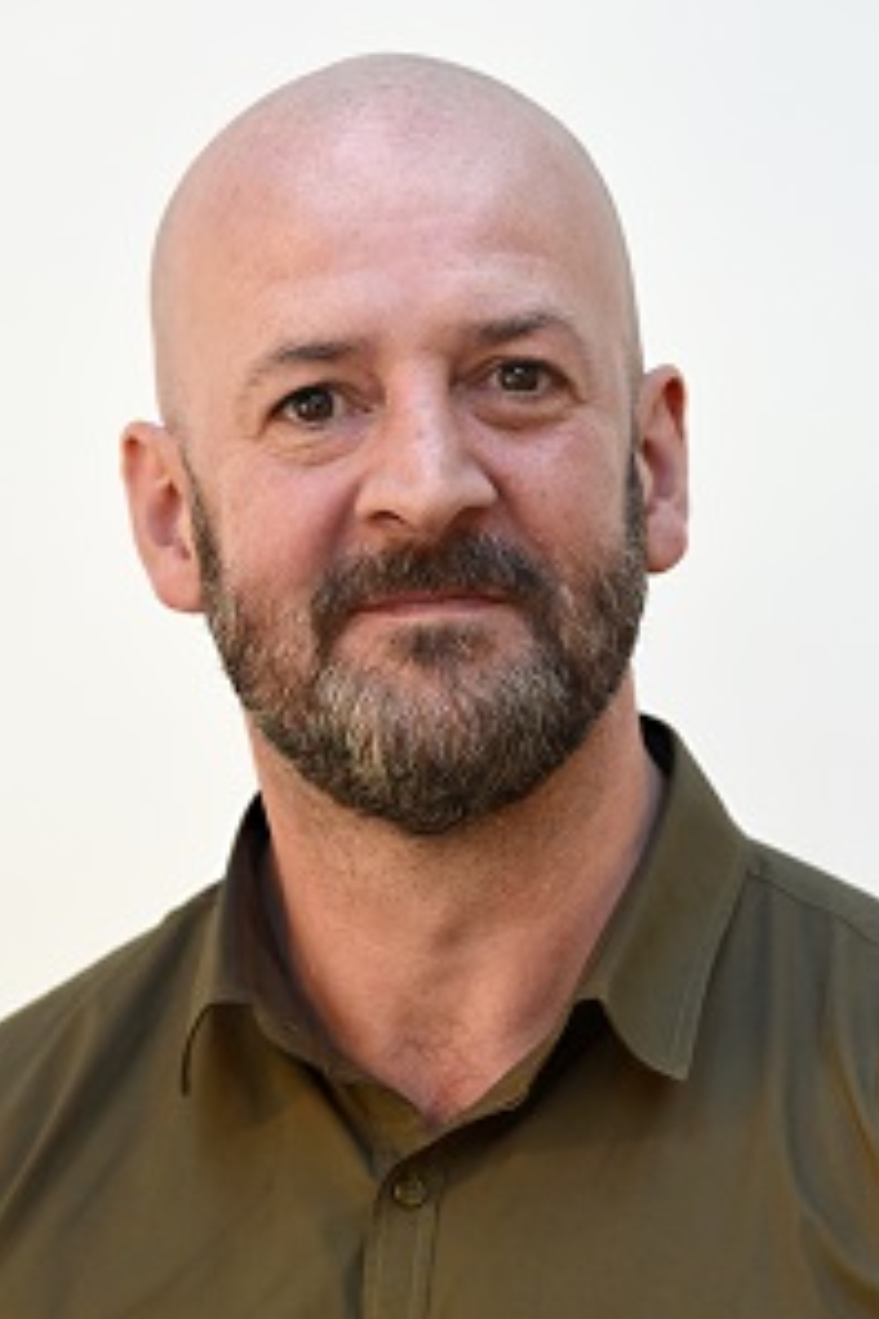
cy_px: 771
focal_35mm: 159
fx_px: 5823
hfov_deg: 8.6
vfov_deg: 12.9
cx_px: 502
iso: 1600
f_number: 4.5
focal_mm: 105
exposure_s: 1/400
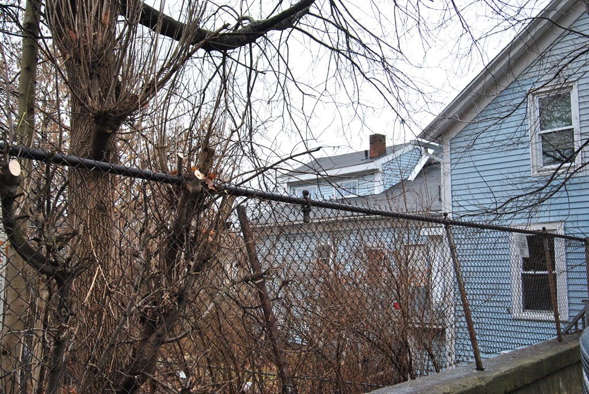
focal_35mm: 39
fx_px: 639
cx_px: 294
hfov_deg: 49.5
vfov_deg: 34.3
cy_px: 197
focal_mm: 26
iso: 200
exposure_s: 1/100
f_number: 9
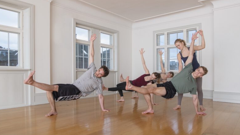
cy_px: 71
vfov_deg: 41.5
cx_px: 121
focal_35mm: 28
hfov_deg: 67.9
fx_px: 178
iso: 800
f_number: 16
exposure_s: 1/200
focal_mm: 26
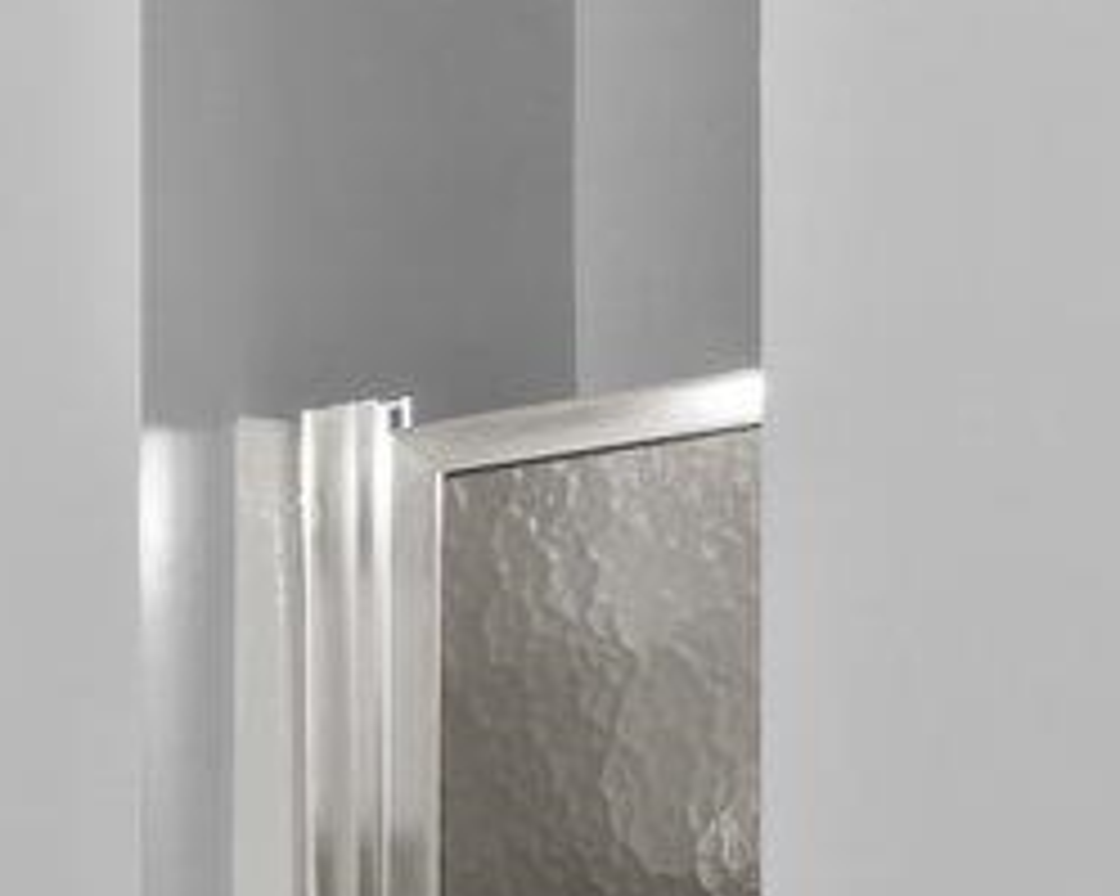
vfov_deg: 12.4
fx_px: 3844
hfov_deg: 13.0
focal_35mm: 116
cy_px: 1466
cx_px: -1489
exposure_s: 1/1.67
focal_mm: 10
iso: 100
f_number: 9
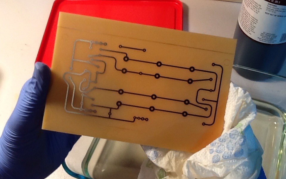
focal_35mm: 34
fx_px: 265
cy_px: 98
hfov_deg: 56.7
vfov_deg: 37.3
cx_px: 143
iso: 100
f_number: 2.4
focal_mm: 2.03
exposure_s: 1/30
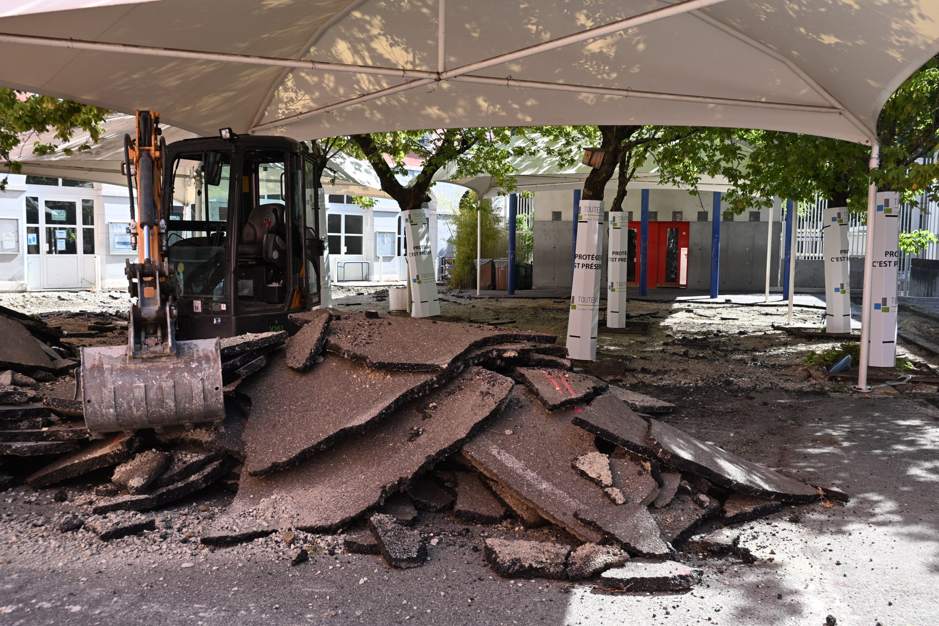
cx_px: 470
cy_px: 313
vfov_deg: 42.6
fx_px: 802
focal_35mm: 31
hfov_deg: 60.7
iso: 180
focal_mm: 20.5
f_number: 5.6
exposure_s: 1/250
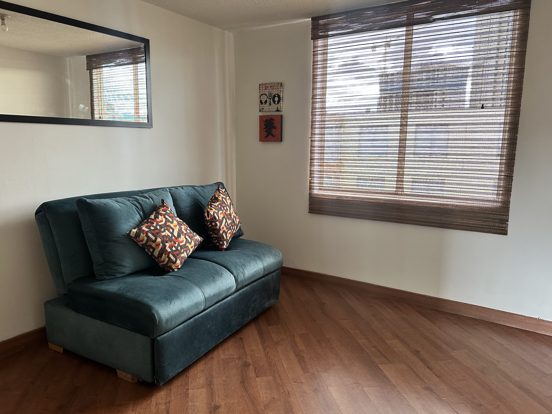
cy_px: 212
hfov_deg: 69.4
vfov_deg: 54.9
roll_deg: -0.1
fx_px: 399
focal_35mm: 25
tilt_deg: -10.1
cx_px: 268
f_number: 1.78
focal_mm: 6.86
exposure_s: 1/88
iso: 250
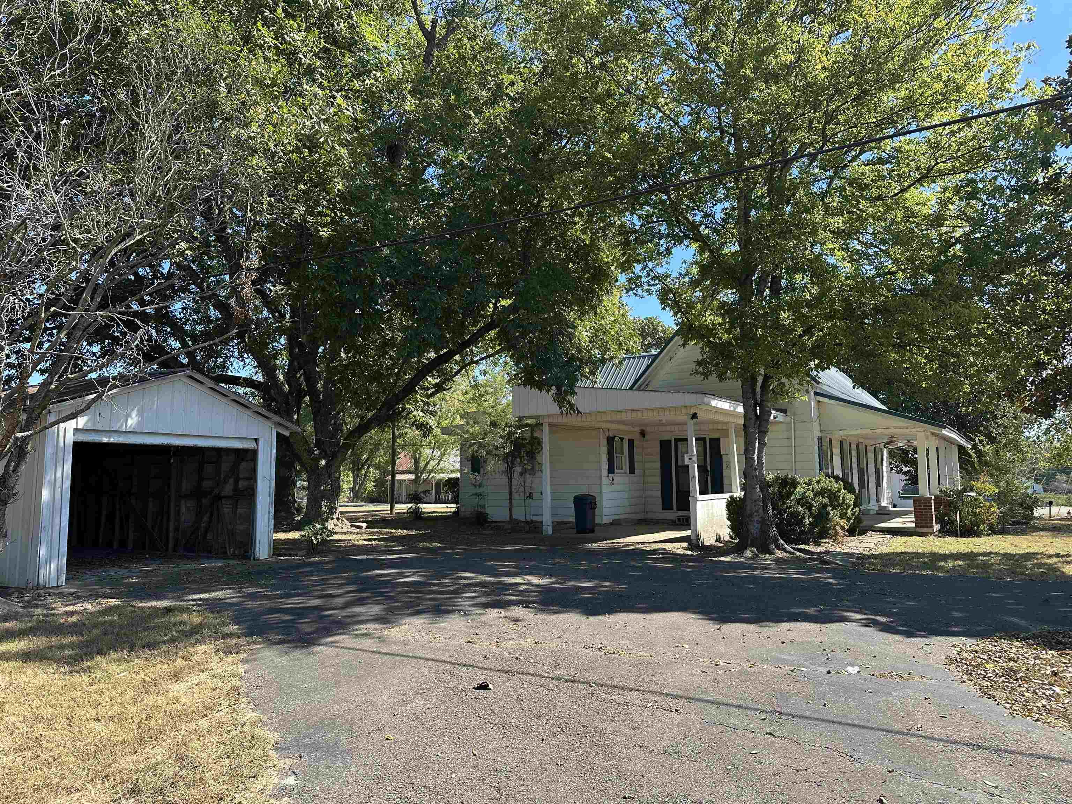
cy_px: 402
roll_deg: +0.7
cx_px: 536
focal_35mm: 24
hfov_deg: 71.6
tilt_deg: +7.4
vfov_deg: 56.8
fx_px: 743
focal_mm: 6.86
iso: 80
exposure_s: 1/1144
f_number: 1.78
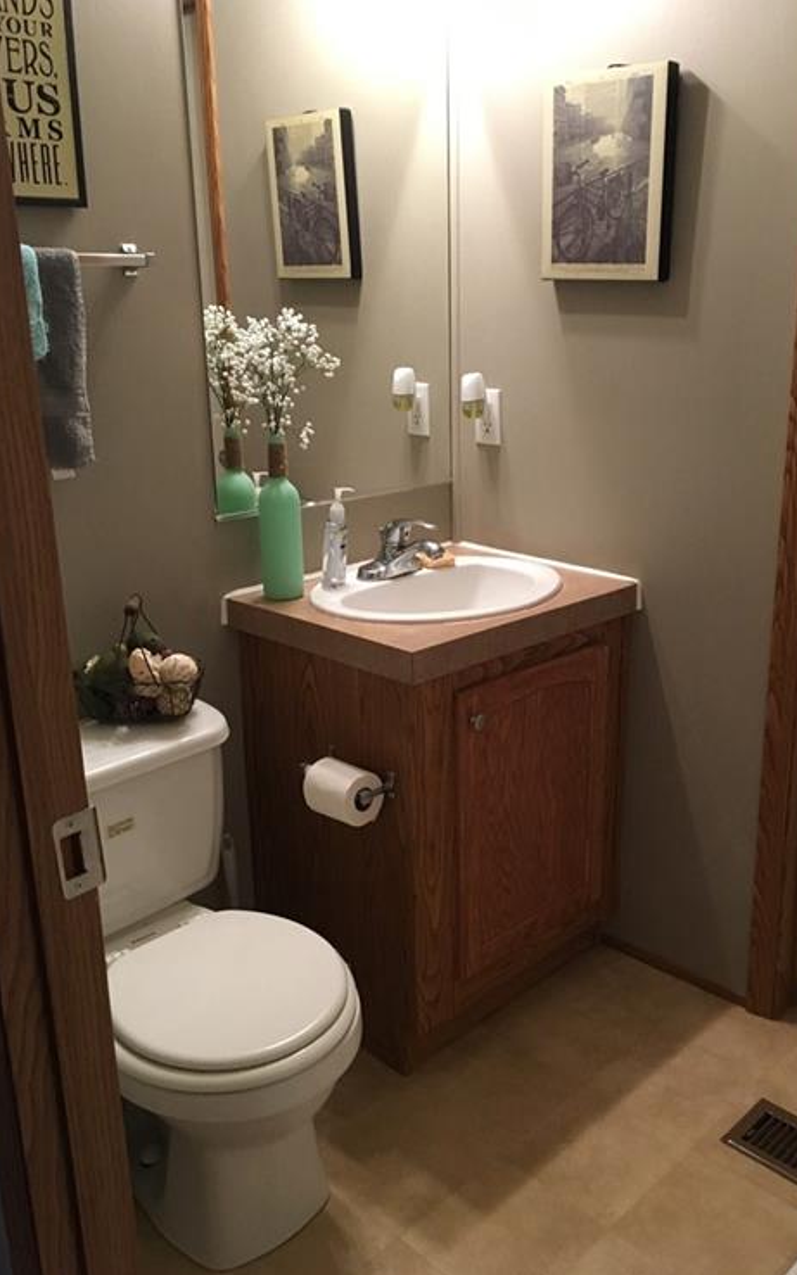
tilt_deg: -17.3
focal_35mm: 32
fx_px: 1113
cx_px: 482
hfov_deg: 39.2
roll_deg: +1.0
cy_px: 632
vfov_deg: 59.7
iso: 160
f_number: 2.2
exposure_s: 1/30
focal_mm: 4.15
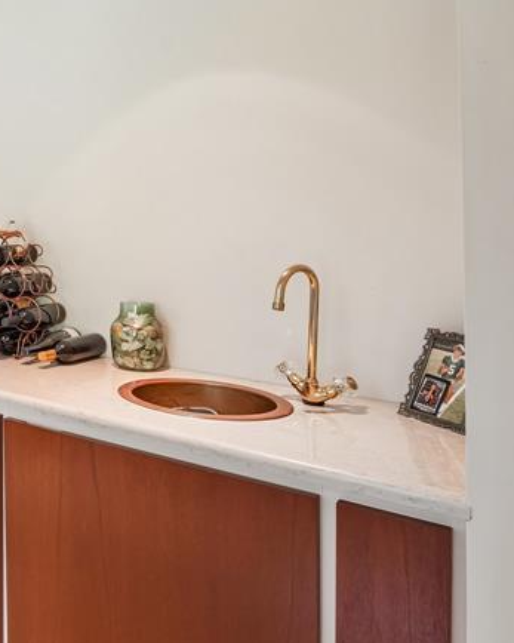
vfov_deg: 57.2
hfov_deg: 34.6
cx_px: -139
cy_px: 304
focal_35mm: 31
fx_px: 590
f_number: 7.1
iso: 640
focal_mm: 14
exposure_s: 1/80
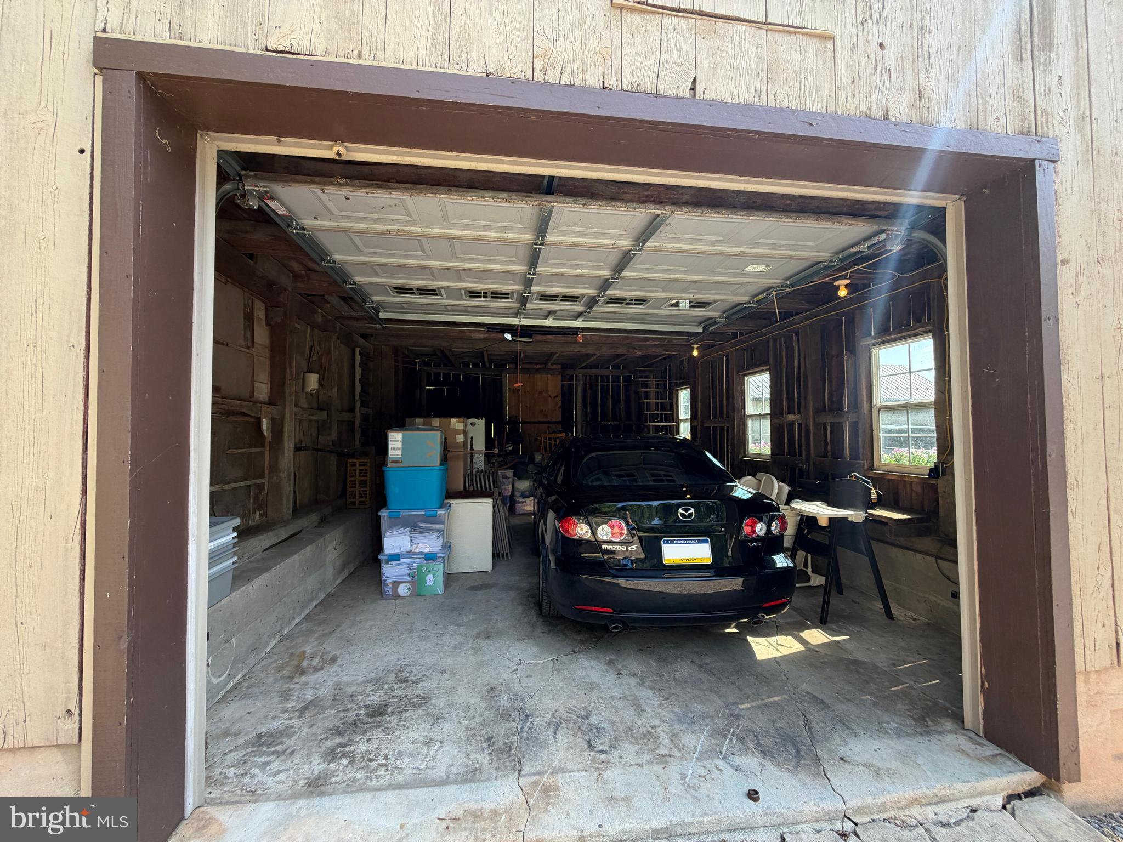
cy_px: 421
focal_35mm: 14
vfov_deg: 85.7
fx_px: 454
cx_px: 562
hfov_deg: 102.1
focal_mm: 2.22
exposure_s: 1/138
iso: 64
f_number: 2.2
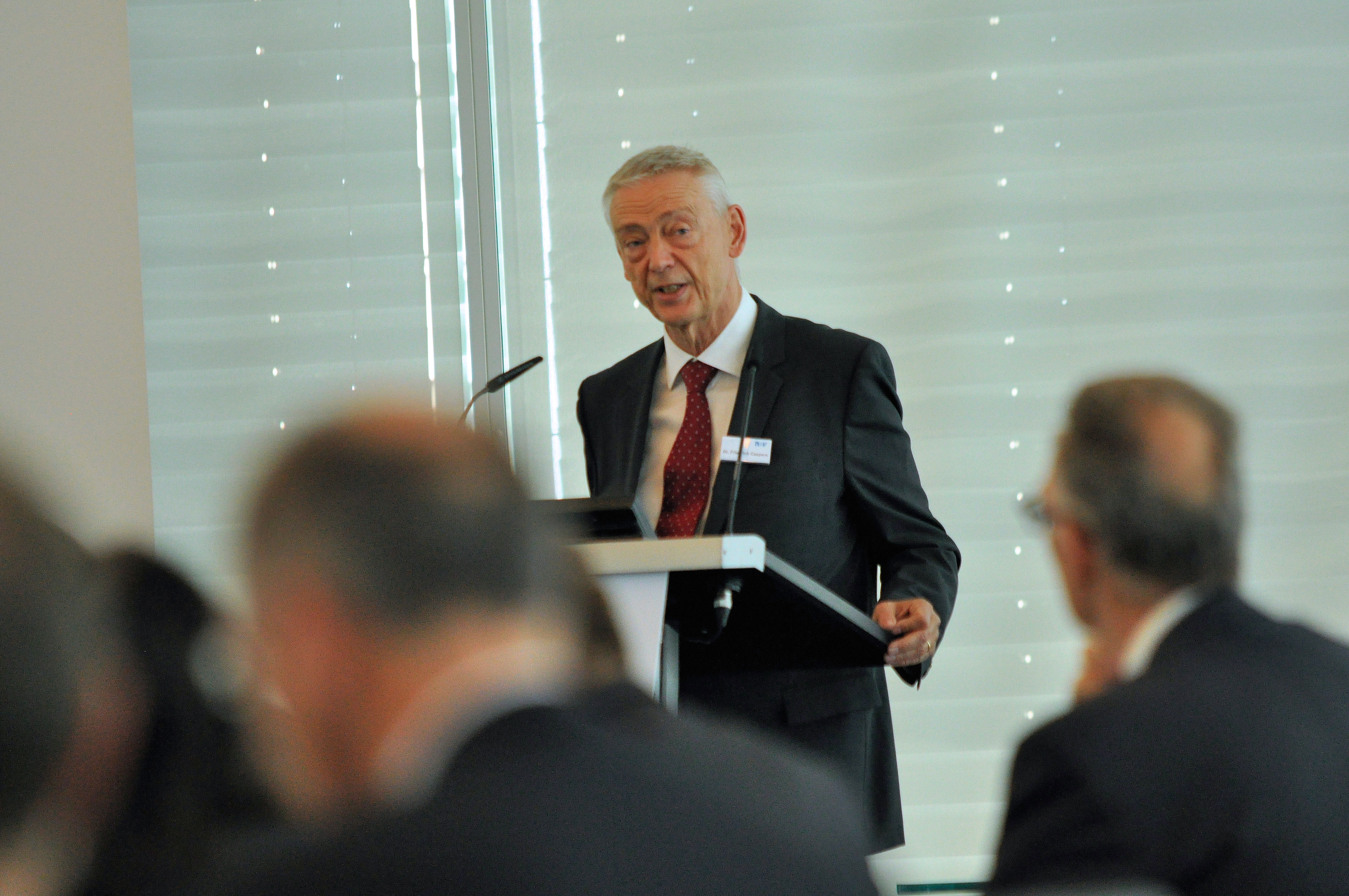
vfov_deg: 4.6
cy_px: 448
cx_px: 674
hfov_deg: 6.9
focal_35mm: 300
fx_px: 11228
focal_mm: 200
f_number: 2.8
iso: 1250
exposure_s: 1/320
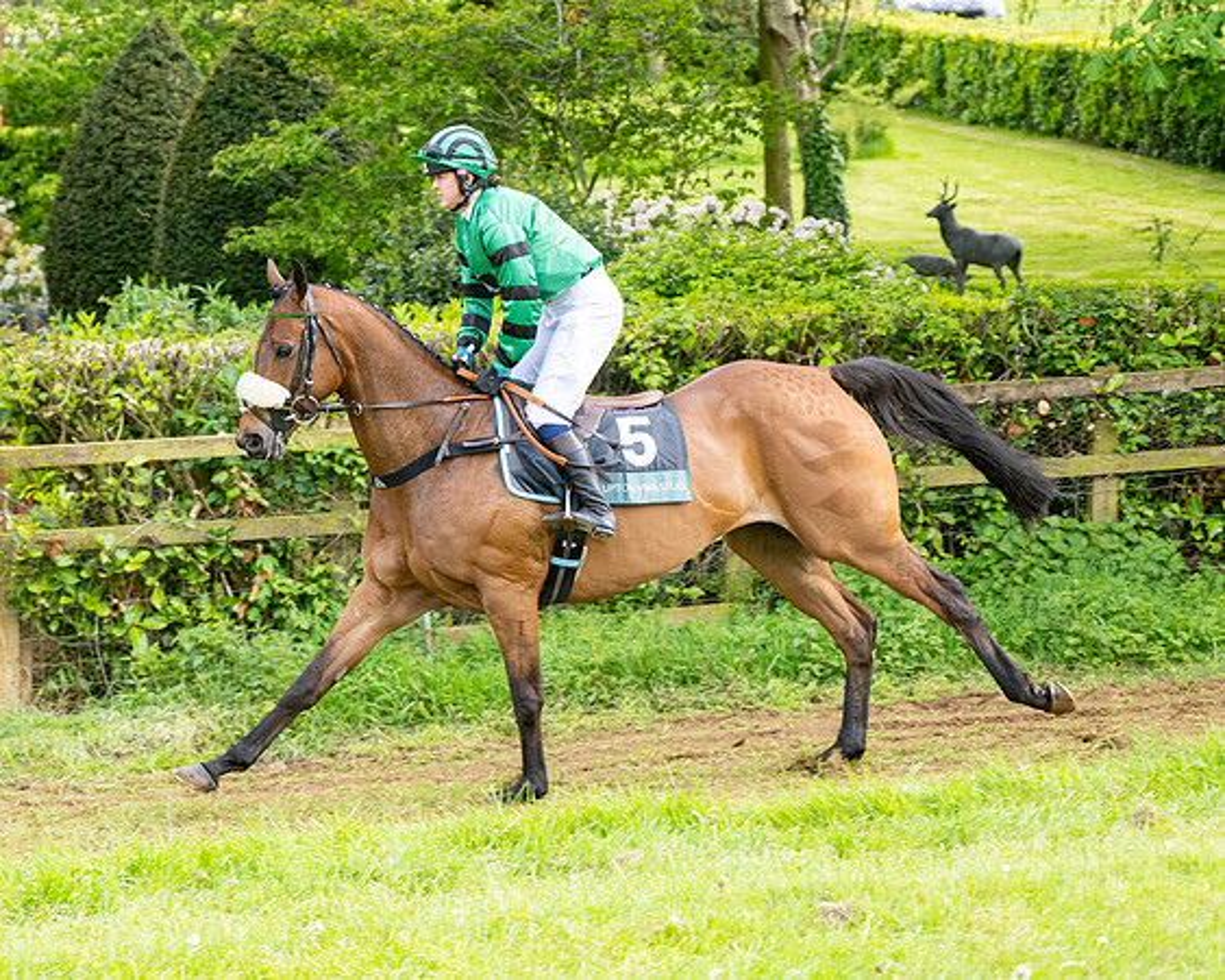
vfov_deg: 11.6
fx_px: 4810
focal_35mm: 133
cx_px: 516
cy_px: 500
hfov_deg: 14.5
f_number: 4
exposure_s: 1/800
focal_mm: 98
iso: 400
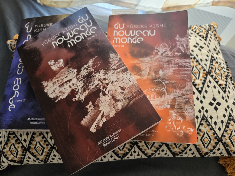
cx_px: 118
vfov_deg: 58.9
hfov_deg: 73.9
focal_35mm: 23
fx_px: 156
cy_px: 88
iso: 250
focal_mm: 5.4
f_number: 1.8
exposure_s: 1/120
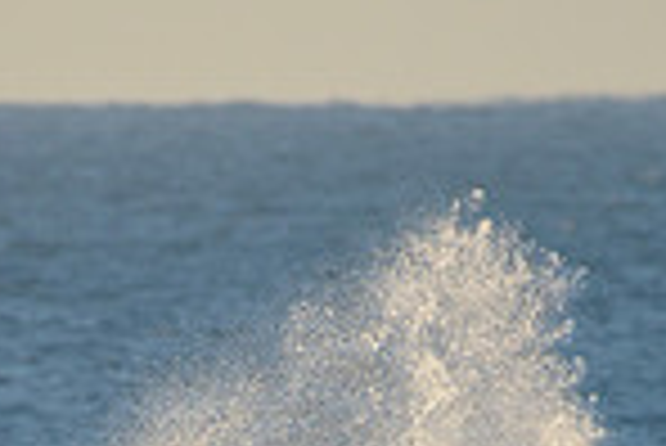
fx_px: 36350
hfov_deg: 1.0
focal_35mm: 1963
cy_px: 831
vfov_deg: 0.7
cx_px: 297
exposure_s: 1/2000
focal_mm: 500
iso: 560
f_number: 5.6
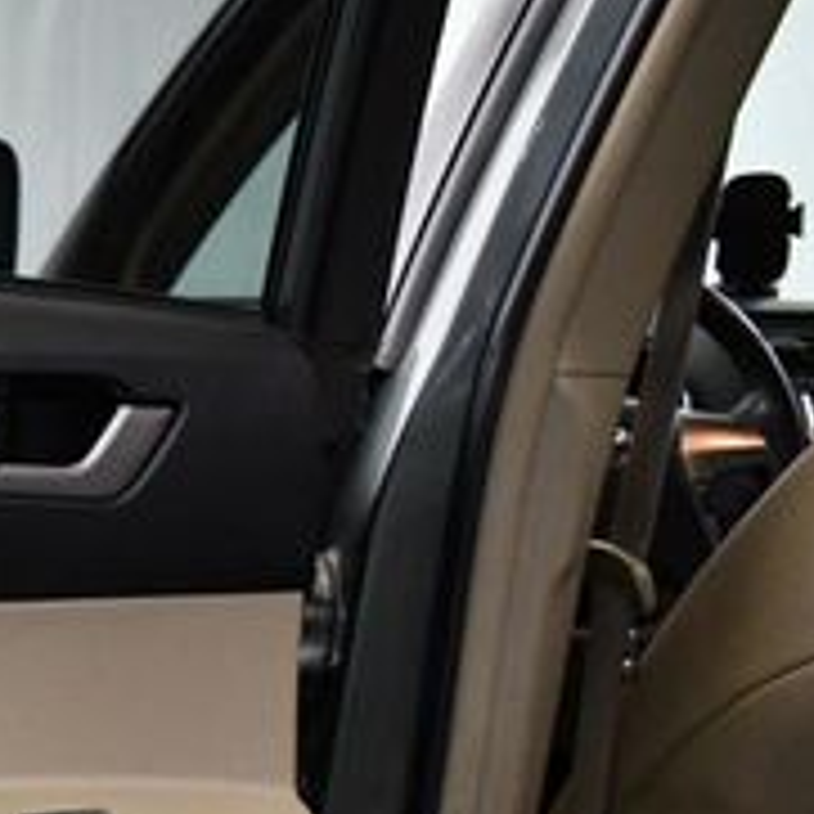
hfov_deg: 18.5
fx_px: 2155
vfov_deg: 20.5
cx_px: -459
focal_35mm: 81
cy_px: 868
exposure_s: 1/125
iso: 2800
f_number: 3.5
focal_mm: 18
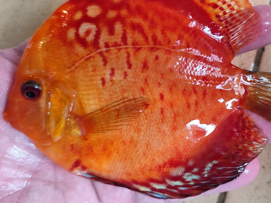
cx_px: 231
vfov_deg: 28.5
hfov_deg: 35.8
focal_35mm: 51
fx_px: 399
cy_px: 77
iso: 800
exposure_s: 1/100
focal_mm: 6.19
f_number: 1.65
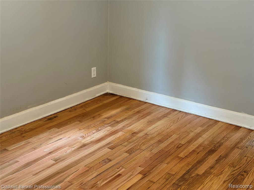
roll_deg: -1.9
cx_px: 127
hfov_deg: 39.7
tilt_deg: -18.7
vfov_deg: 30.3
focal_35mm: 48
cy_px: 95
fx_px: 352
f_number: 1.78
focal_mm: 6.76
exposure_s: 1/40
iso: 200
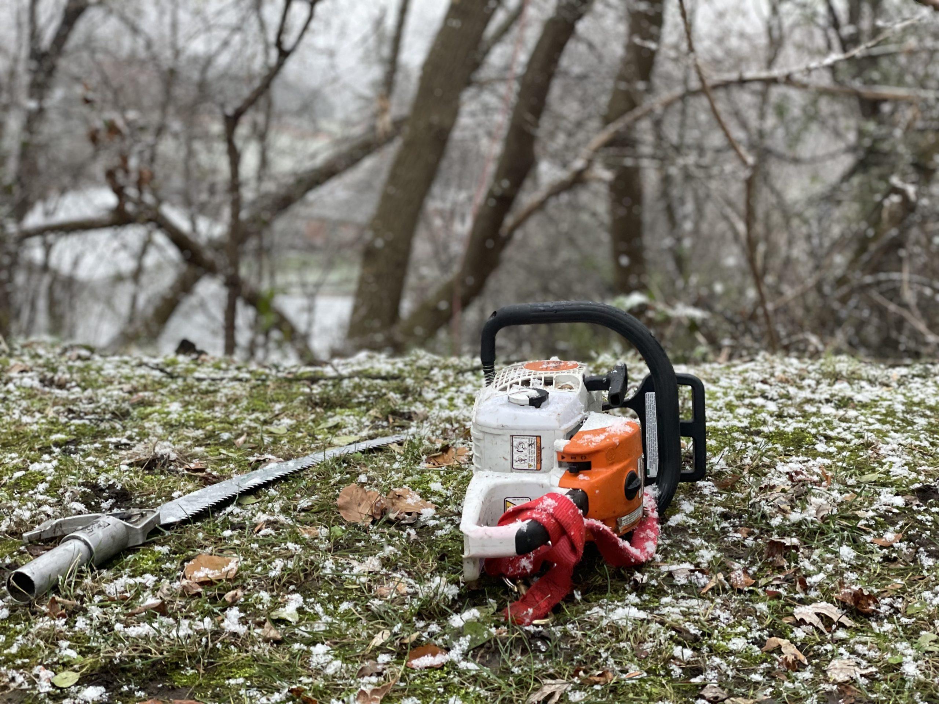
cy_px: 352
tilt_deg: -11.1
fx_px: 1411
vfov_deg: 28.0
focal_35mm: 52
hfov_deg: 36.8
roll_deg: -0.2
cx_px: 470
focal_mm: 6
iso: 80
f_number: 2
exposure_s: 1/122
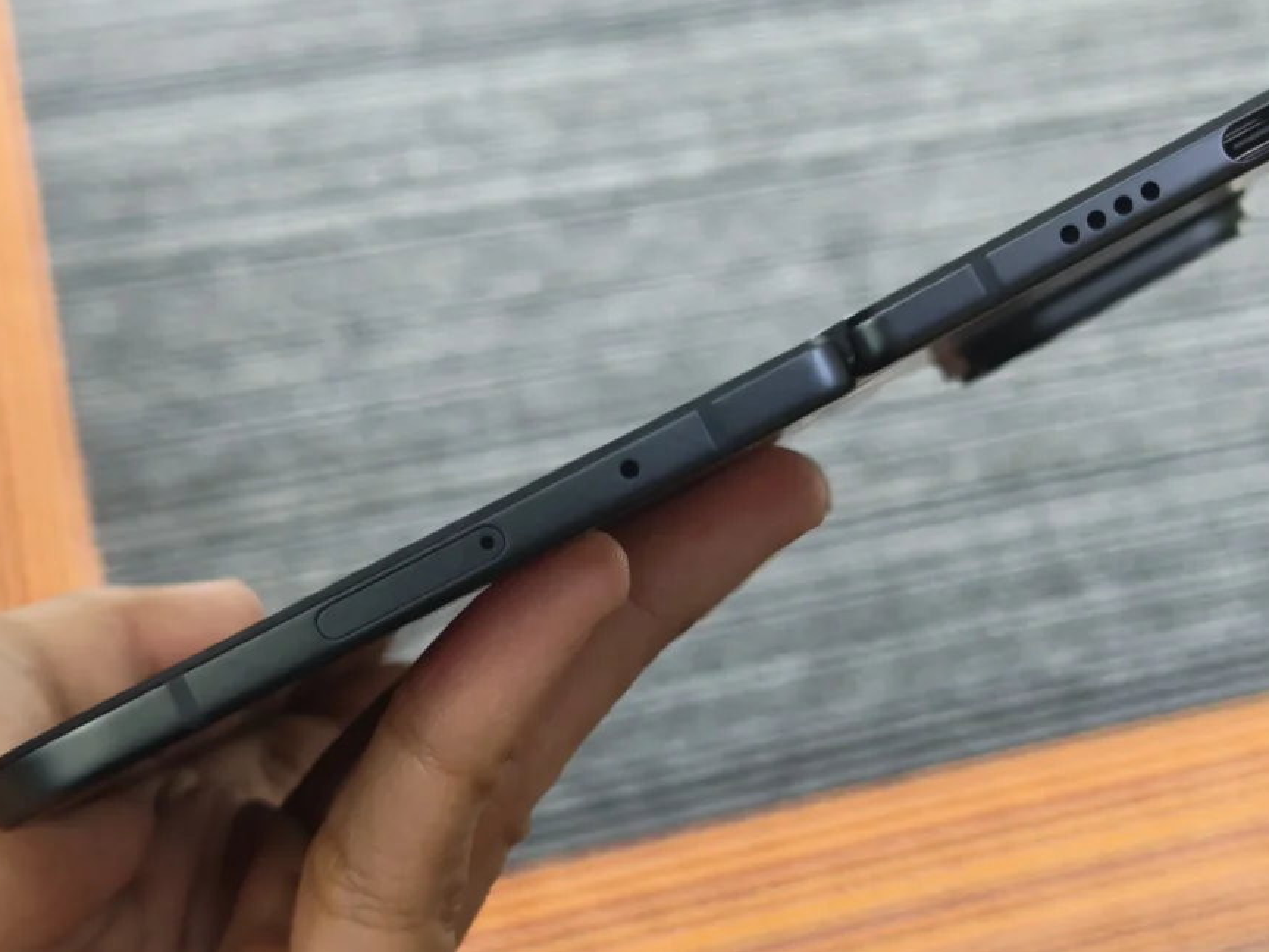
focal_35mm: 66
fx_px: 2420
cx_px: 812
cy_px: 398
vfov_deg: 22.2
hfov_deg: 29.2
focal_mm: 5.4
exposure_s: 1/50
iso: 160
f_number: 1.6
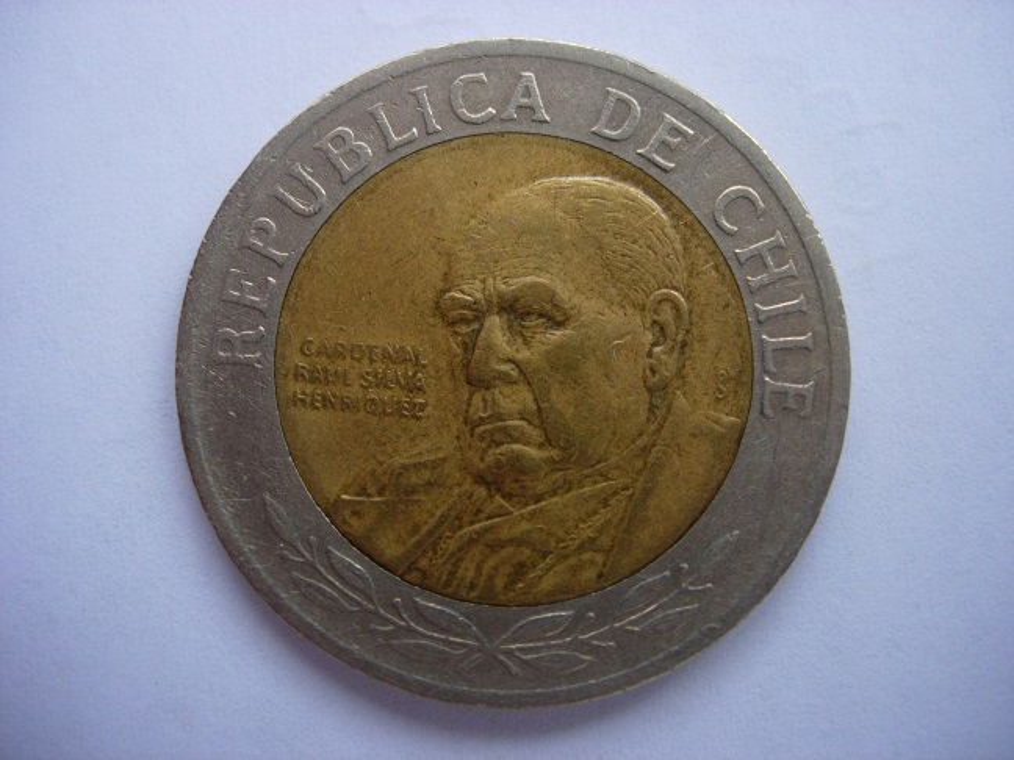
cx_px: 507
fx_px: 1113
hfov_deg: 49.0
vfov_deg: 37.7
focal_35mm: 38
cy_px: 380
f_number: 2.8
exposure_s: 1/32
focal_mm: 7.8
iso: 133
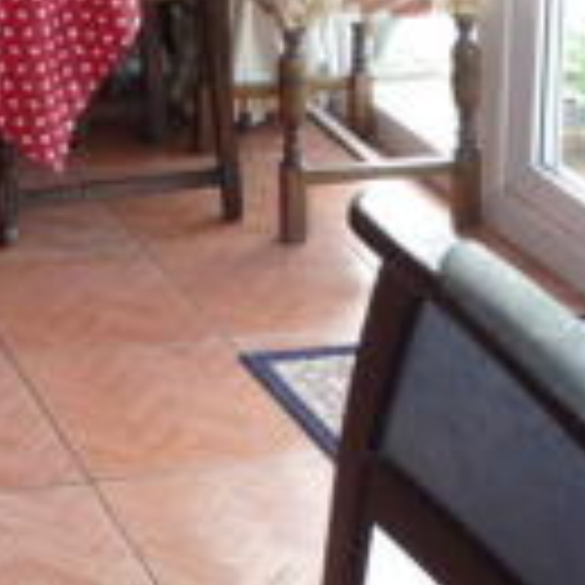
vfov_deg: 15.9
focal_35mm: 99
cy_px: -331
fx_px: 1893
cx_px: -326
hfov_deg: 15.9
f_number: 2.8
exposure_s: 1/30
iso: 100
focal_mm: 4.4
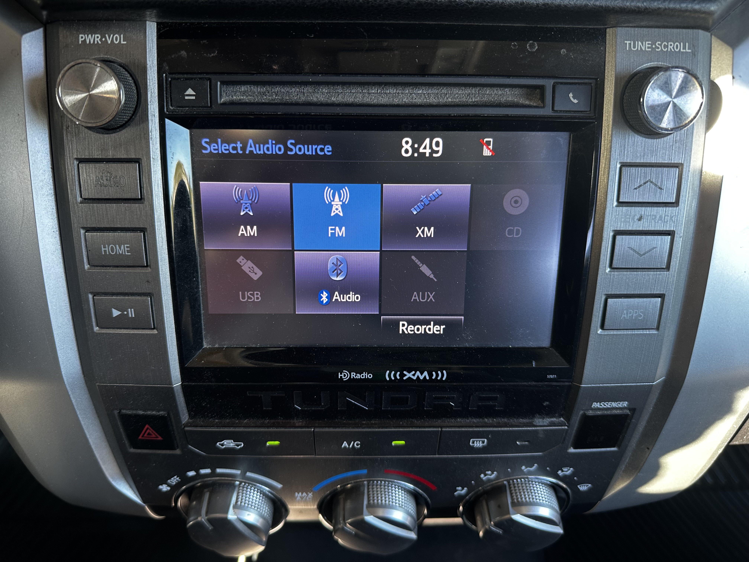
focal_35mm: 24
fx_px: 519
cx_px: 374
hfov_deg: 71.6
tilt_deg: -43.9
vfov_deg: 56.8
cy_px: 281
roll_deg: -0.5
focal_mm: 6.86
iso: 125
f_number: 1.78
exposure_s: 1/50
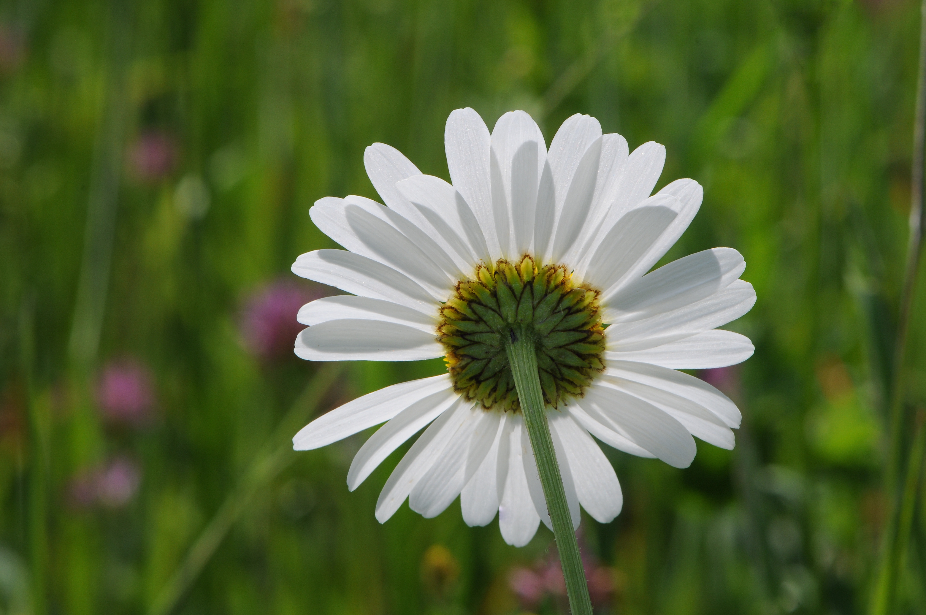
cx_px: 463
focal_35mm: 158
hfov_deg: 13.1
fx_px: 4046
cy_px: 308
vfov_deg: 8.7
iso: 200
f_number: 16
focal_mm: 105
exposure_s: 1/160
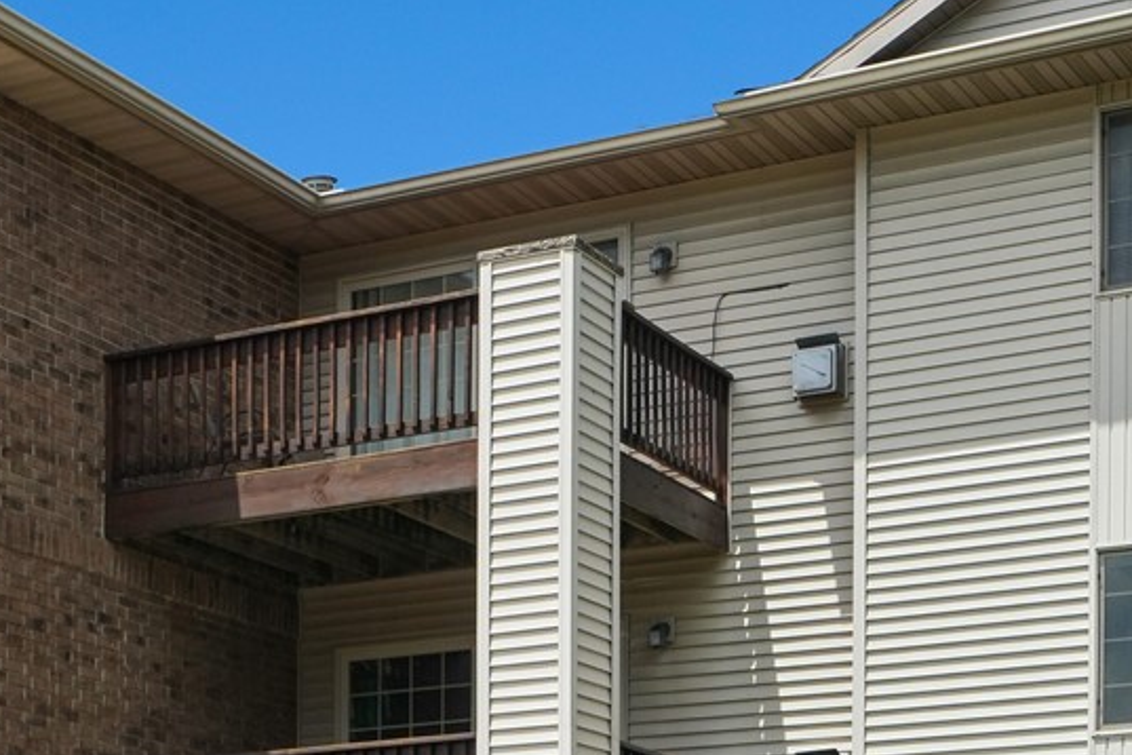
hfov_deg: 25.6
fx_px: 2484
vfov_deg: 17.0
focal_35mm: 79
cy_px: 684
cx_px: 444
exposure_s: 1/800
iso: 400
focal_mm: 25
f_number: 10
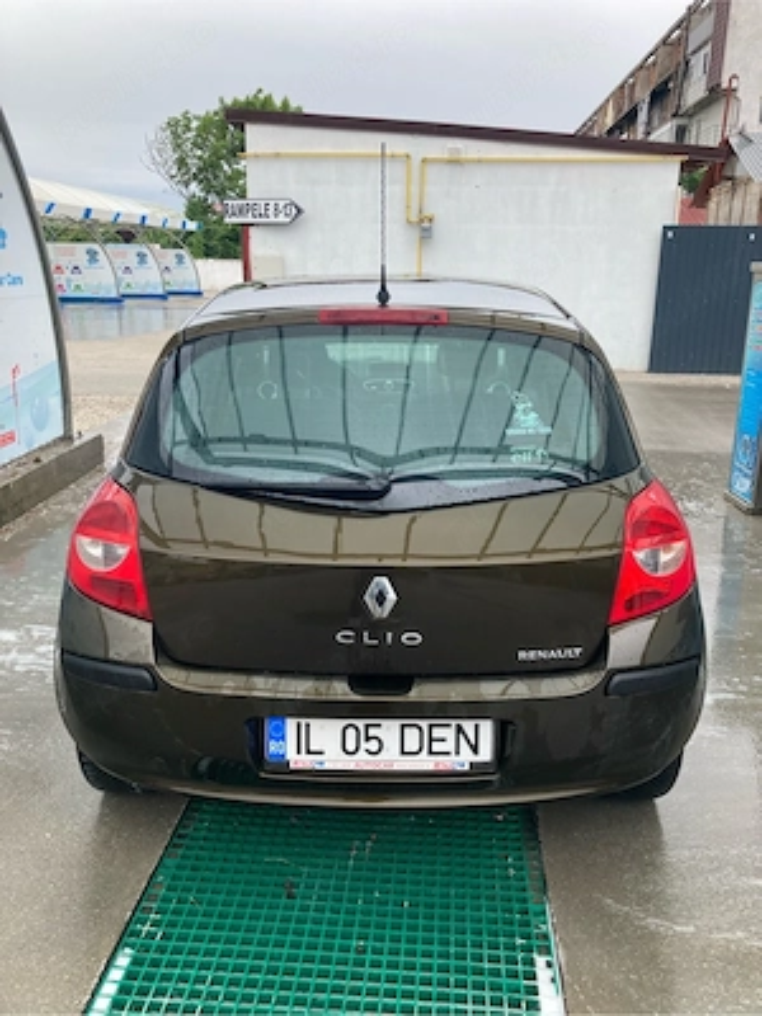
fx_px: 822
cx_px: 381
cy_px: 508
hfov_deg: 49.7
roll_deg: -3.2
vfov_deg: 63.4
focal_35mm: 28
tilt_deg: -17.4
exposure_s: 1/426
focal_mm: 3.99
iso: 20
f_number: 1.8
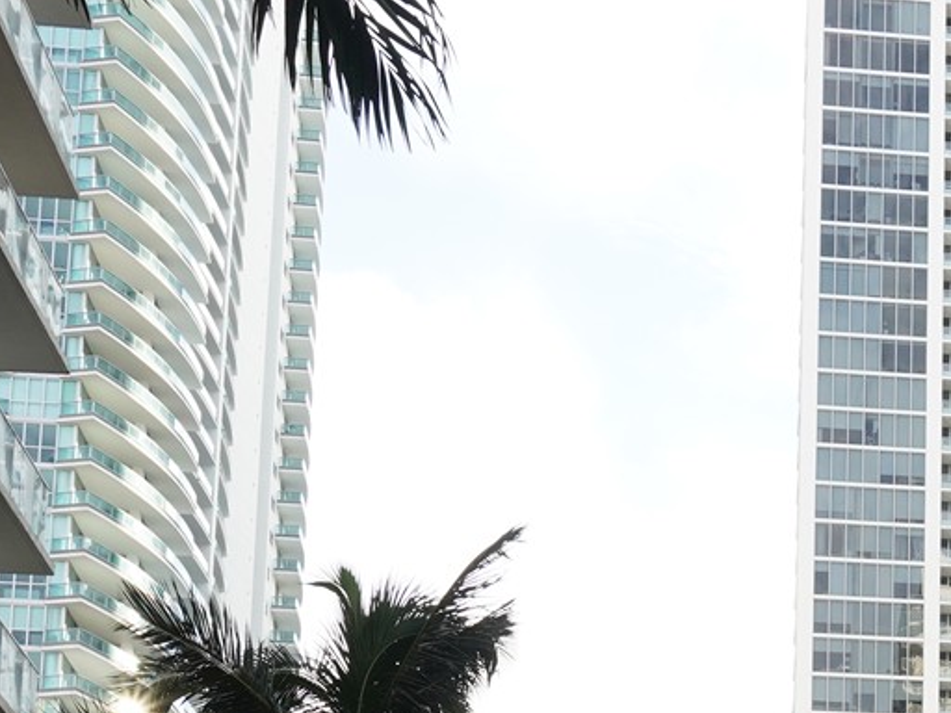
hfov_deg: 16.8
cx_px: 1308
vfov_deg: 12.8
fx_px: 2995
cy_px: 1088
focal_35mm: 109
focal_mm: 29
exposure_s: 1/100
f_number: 13
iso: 400
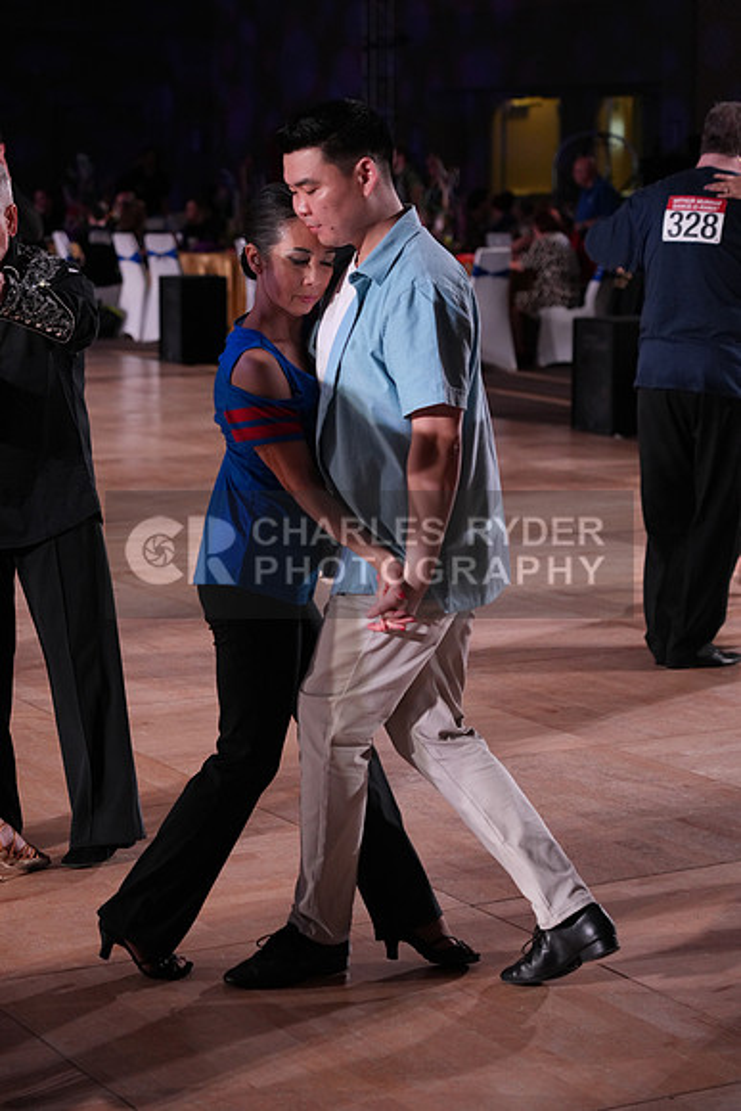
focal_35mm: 82
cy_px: 556
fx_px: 2530
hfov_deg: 16.7
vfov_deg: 24.8
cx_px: 370
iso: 2500
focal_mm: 82
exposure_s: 1/500
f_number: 4
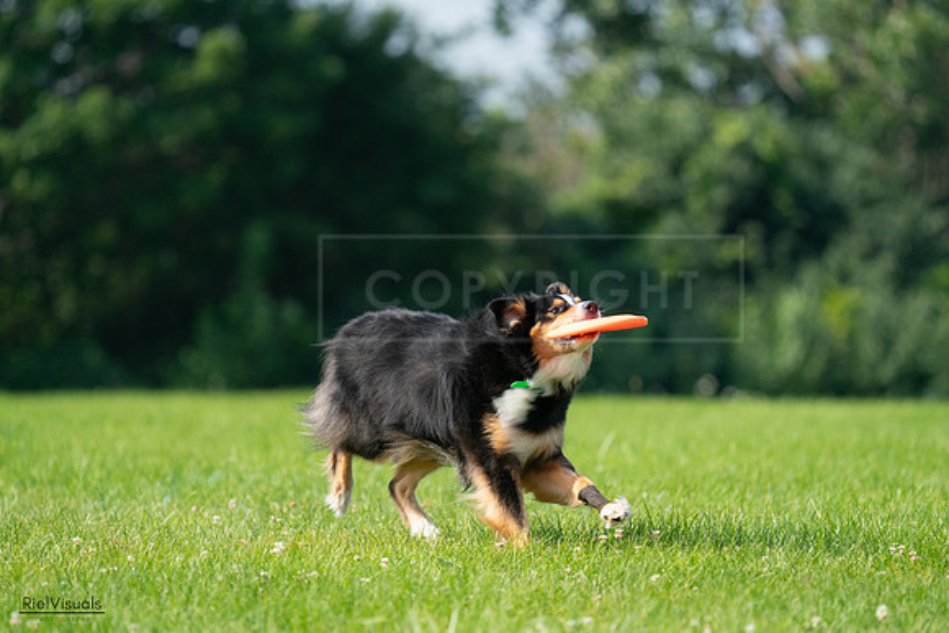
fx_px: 10151
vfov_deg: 3.6
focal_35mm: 385
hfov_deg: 5.4
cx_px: 474
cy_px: 316
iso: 2000
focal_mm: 385
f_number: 6.3
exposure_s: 1/4000
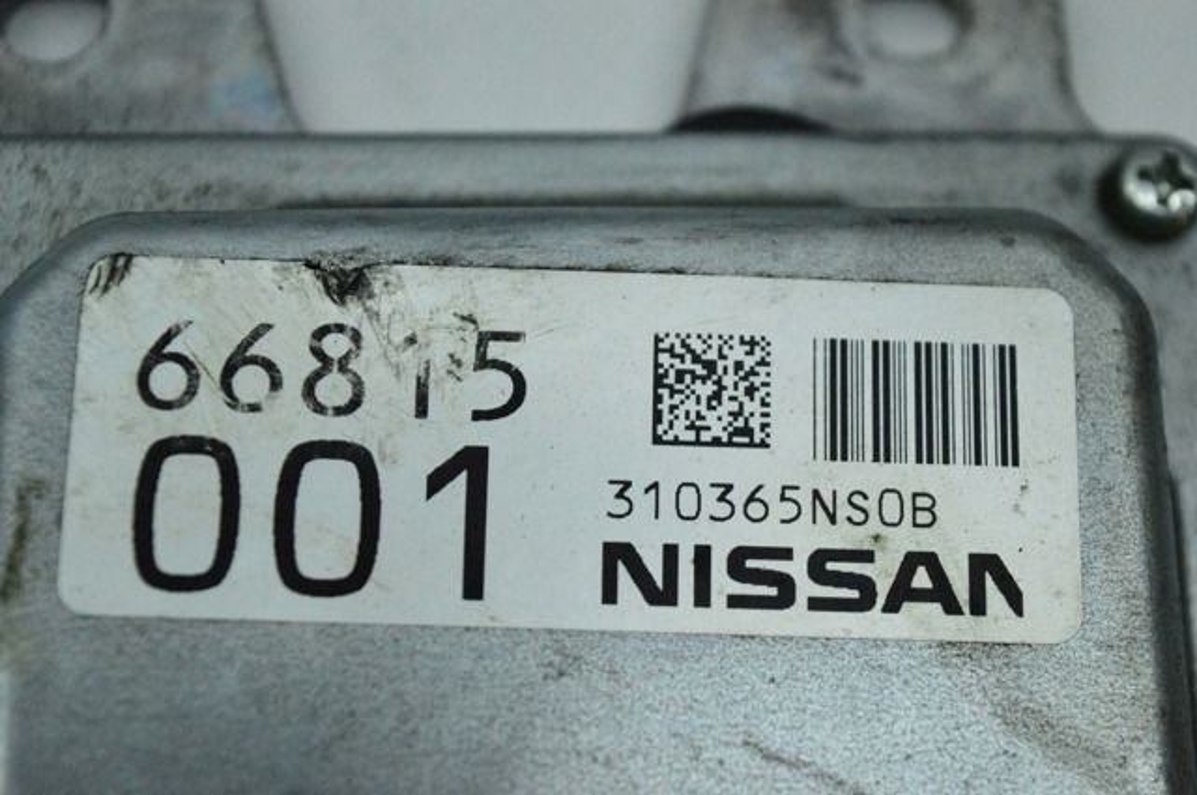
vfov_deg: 16.5
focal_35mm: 82
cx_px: 598
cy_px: 398
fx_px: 2740
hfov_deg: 24.6
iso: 6400
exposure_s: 1/1000
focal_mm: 55
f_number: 5.6
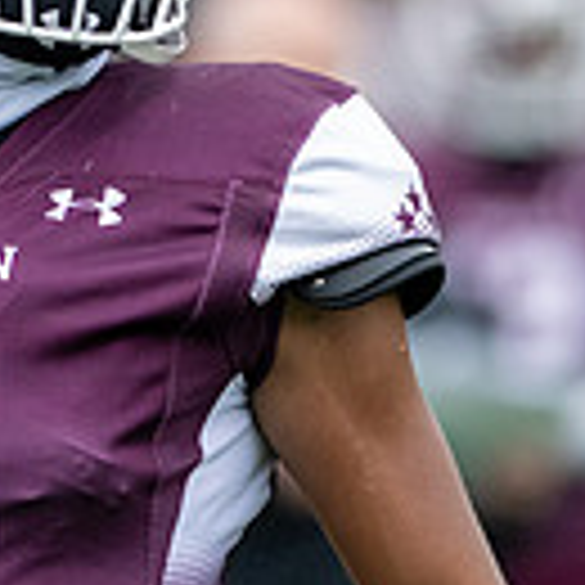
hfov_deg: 1.2
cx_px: 67
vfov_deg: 1.2
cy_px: 226
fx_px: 28661
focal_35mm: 1499
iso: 1600
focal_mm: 300
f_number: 2.8
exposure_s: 1/1250
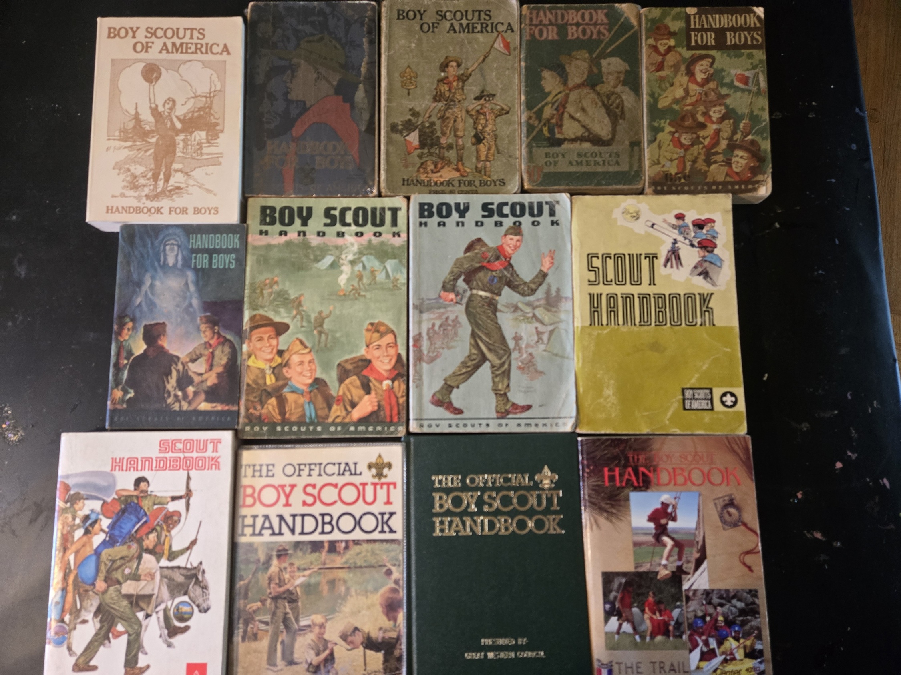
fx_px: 599
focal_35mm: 23
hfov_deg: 73.9
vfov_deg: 58.9
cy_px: 338
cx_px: 450
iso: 800
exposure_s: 1/120
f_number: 1.8
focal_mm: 5.4
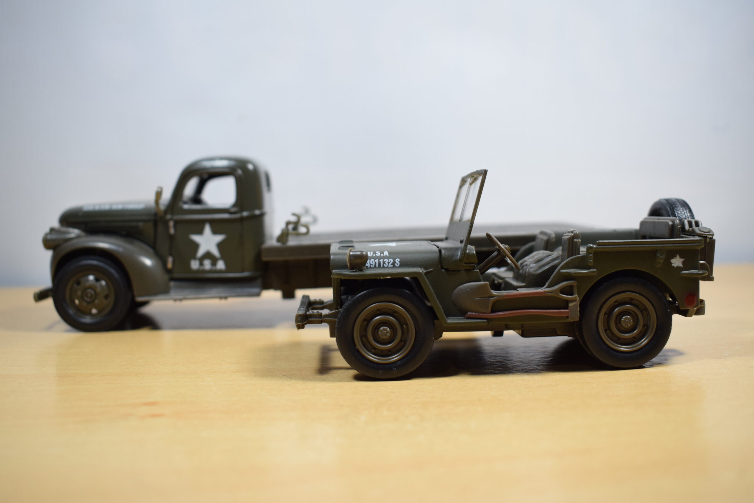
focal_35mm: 39
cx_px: 377
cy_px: 252
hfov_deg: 49.6
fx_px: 817
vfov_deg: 34.2
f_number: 5.6
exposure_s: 1/250
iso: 800
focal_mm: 26
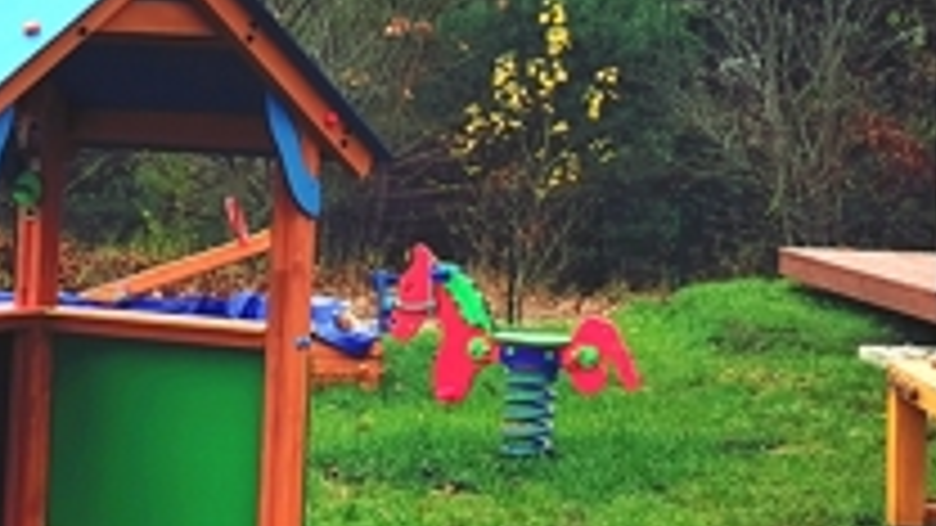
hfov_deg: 15.7
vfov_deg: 8.7
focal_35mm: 137
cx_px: 392
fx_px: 3400
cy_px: -193
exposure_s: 1/367
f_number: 1.6
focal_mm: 5.56
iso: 50
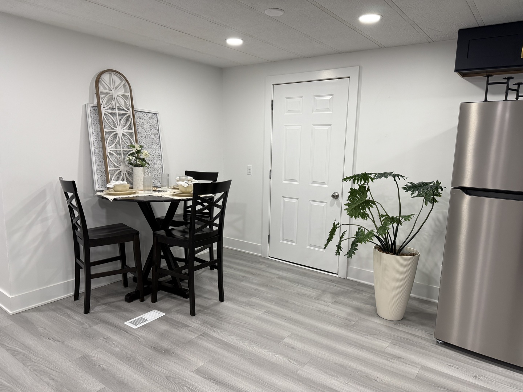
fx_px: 363
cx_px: 262
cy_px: 196
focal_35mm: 24
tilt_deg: -8.0
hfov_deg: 71.6
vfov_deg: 56.8
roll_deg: -0.3
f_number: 1.78
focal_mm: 6.76
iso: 160
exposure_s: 1/120
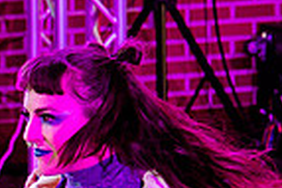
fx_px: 3153
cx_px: -179
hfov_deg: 5.1
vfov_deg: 3.4
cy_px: 188
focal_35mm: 403
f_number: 4
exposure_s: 1/200
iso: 1600
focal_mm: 66
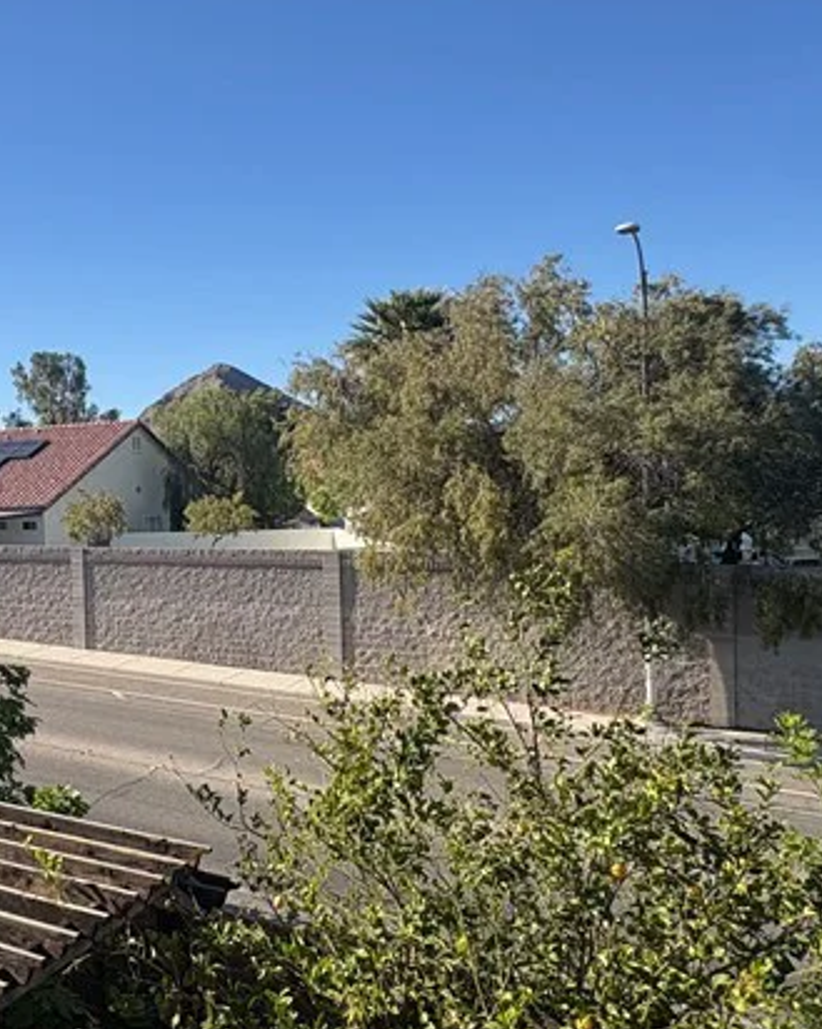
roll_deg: +1.6
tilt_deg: -1.6
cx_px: -7
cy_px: 505
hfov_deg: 38.3
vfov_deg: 52.9
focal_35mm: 34
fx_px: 1035
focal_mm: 2.22
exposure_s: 1/1637
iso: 50
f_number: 2.2
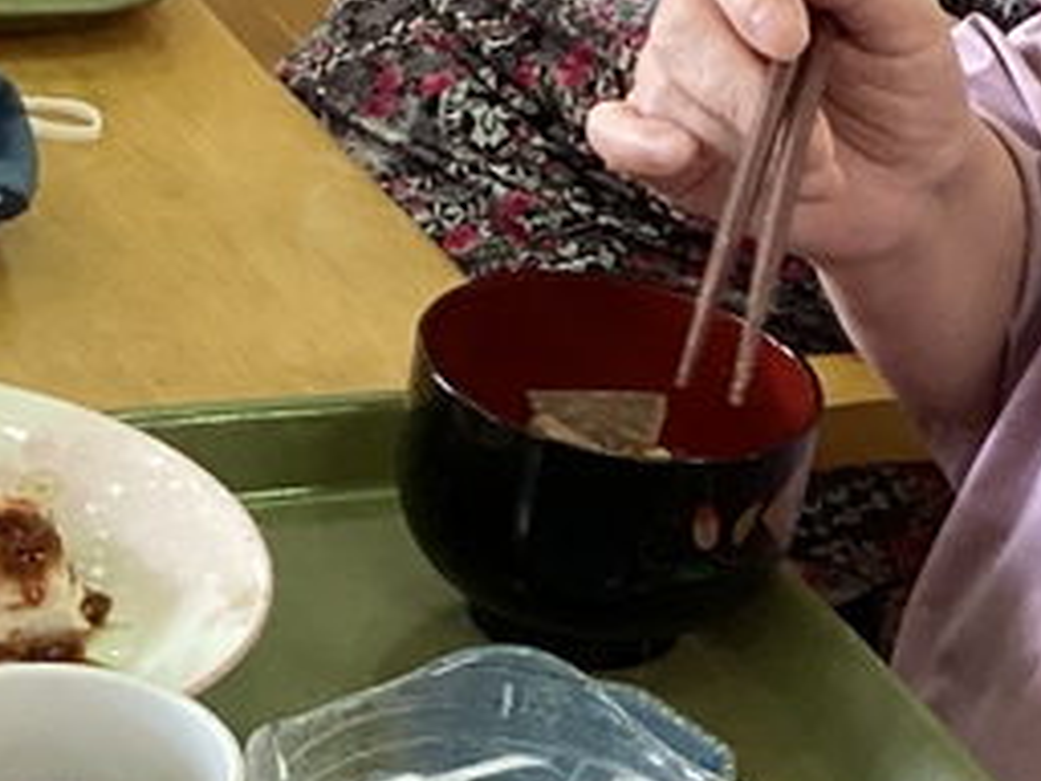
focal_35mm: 121
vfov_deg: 12.2
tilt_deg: -25.0
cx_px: 1143
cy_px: 439
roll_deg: -16.3
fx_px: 3639
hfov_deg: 15.8
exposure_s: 1/60
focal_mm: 3.3
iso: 250
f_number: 2.4
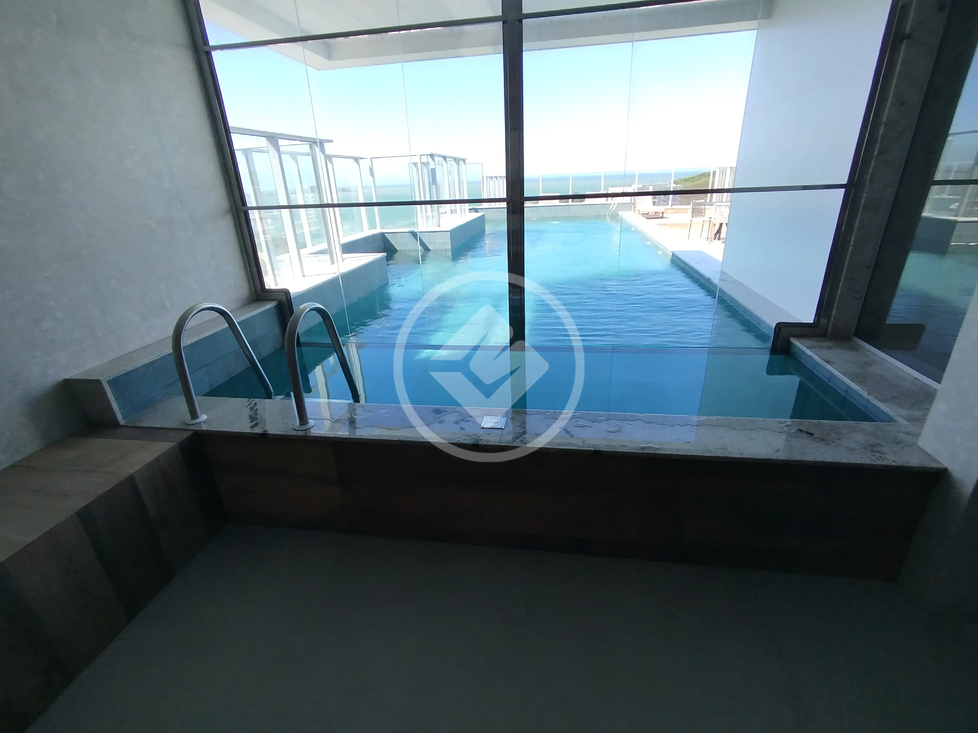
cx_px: 489
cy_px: 366
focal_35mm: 15
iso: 50
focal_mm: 1.65
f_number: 2.2
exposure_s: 1/393
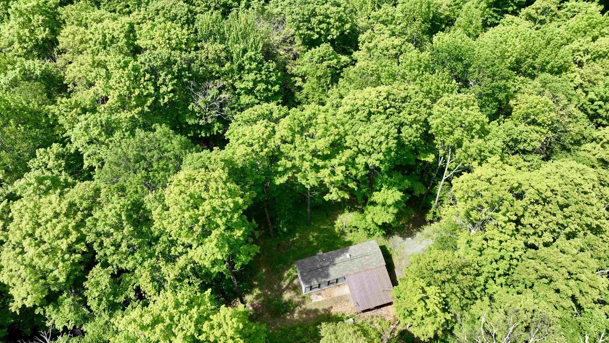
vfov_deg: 42.9
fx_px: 436
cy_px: 191
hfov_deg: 69.8
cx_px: 301
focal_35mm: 27
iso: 100
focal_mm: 12.29
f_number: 2.8
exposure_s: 1/800
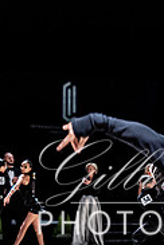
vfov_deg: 15.8
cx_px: 160
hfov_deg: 10.5
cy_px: 199
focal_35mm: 129
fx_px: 881
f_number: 2.8
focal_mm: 35
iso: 3200
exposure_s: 1/400
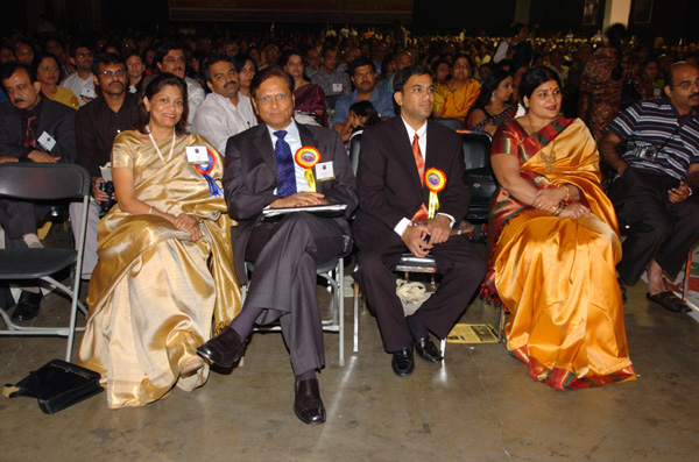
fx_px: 697
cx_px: 350
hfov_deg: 53.2
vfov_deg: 36.7
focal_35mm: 36
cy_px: 231
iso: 400
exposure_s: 1/10
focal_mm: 24
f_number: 4
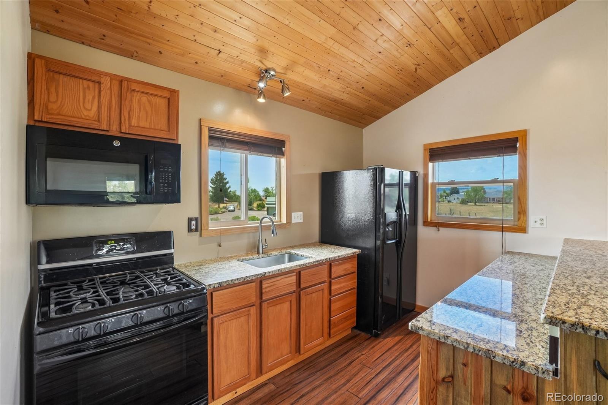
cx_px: 304
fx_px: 253
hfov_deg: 100.4
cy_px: 202
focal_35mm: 15
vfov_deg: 77.3
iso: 320
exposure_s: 1/20
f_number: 8
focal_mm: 10
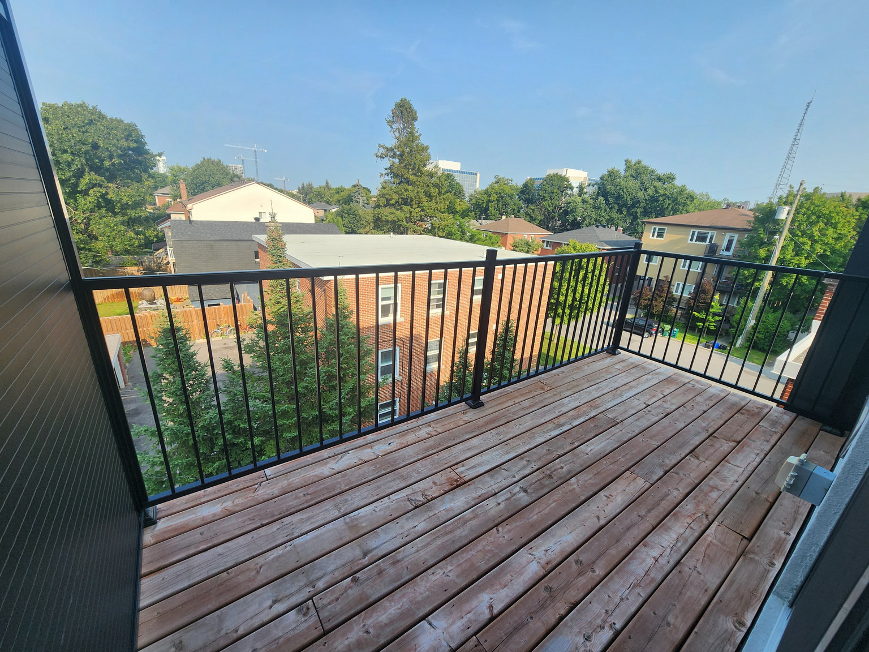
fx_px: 326
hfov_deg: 106.2
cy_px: 326
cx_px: 434
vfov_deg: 89.9
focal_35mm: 13
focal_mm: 2.2
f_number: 2.2
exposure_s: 1/792
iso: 50
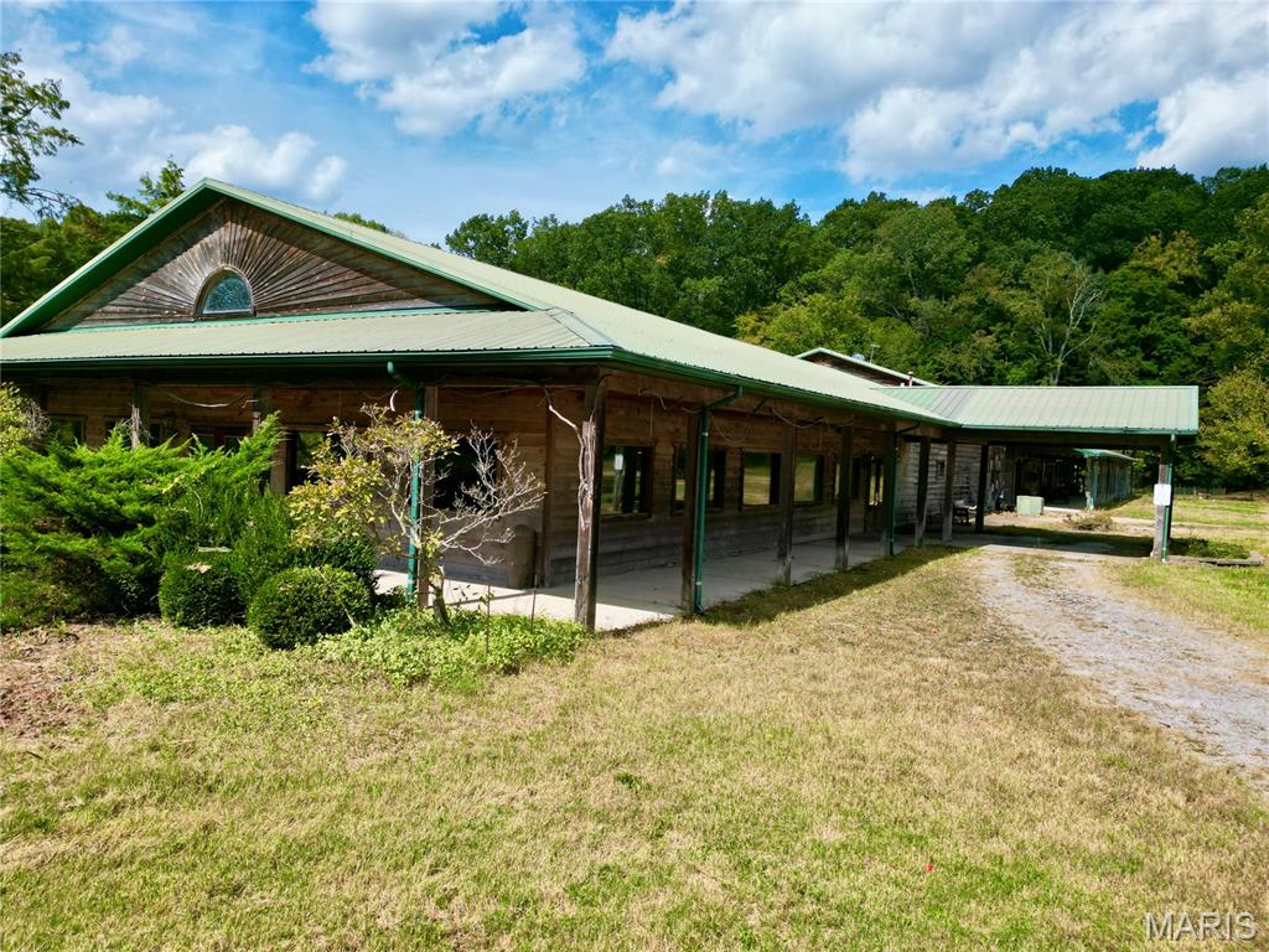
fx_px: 880
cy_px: 476
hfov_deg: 71.6
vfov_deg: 56.8
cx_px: 634
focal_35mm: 24
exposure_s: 1/4000
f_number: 1.7
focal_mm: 6.72
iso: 140
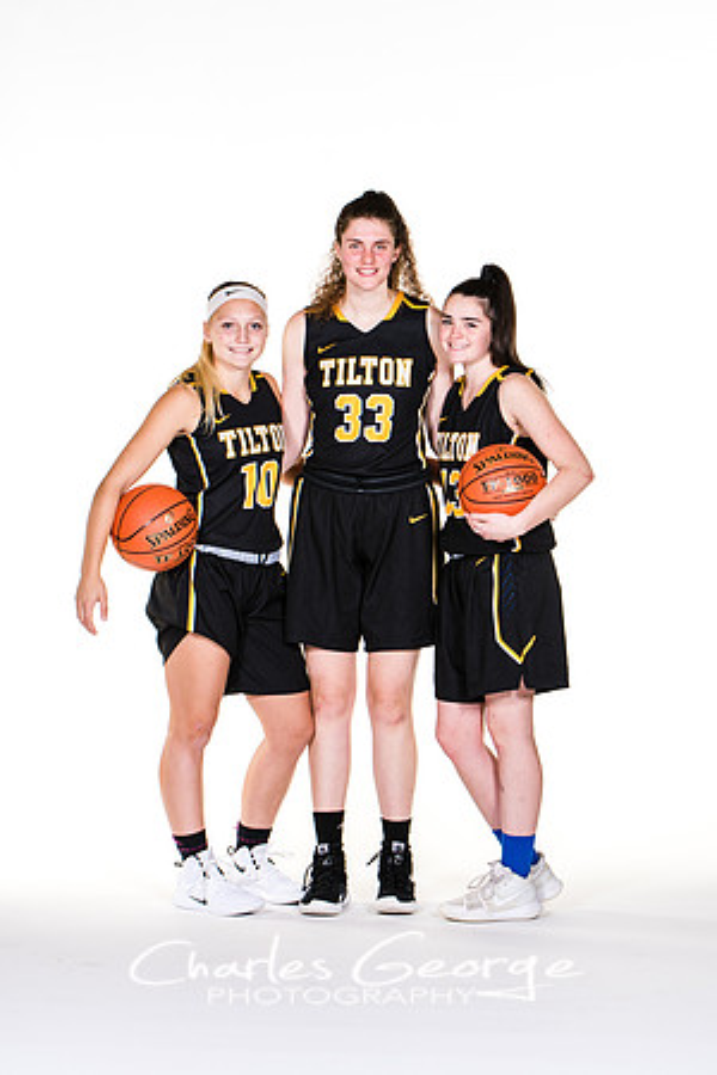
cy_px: 538
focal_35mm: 117
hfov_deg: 11.7
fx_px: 3495
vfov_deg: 17.5
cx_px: 358
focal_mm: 78
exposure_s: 1/160
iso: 200
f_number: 6.3
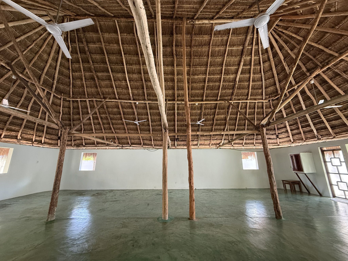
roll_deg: +0.0
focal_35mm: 14
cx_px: 174
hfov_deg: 102.1
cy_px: 130
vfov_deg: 85.7
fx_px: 141
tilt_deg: +13.8
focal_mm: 2.22
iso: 500
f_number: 2.2
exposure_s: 1/60
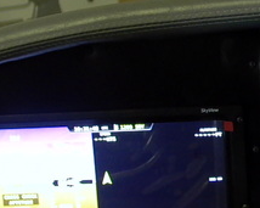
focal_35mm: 130
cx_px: 367
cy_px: 136
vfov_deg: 11.9
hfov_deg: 14.0
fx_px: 1000
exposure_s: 1/8
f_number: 2.13
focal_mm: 8.19
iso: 100
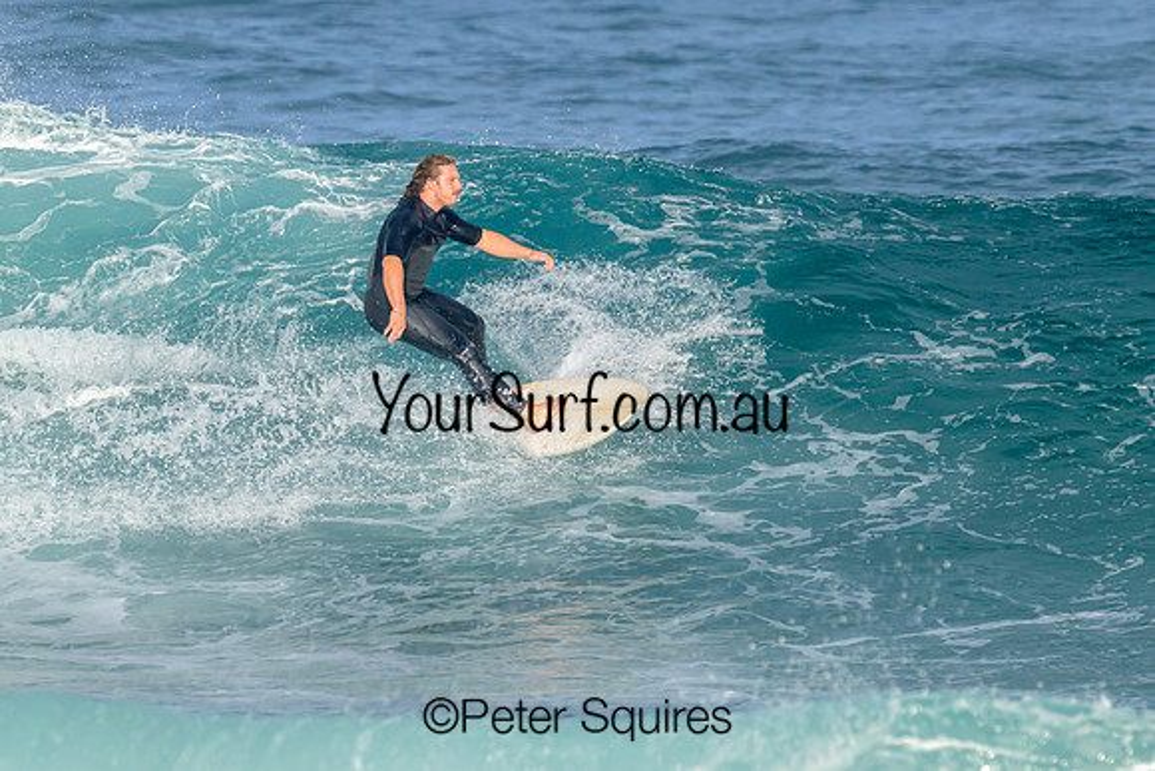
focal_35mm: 838
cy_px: 325
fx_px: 26892
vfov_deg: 1.6
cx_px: 596
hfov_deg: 2.5
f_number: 11
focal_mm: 600
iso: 640
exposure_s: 1/1600
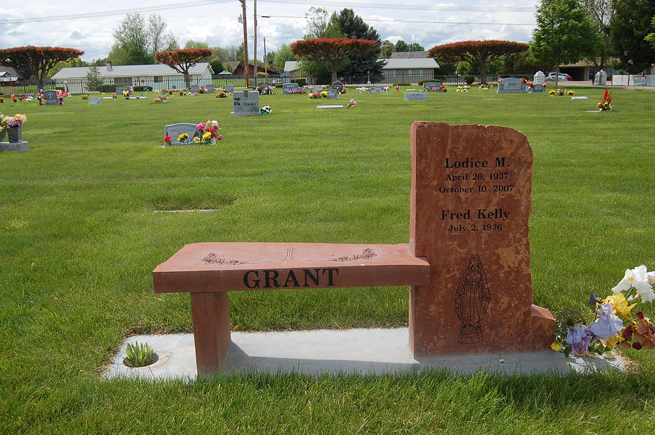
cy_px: 218
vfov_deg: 38.3
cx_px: 328
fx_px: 627
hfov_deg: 55.1
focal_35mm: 34
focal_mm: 23
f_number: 6.3
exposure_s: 1/160
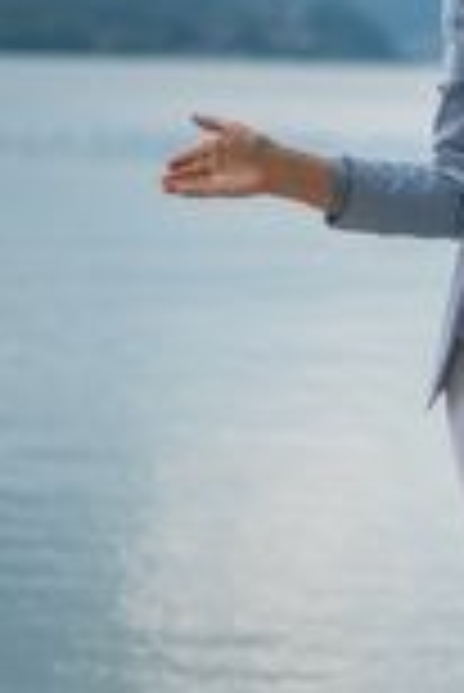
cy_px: 266
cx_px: 606
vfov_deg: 12.4
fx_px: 3202
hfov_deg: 8.2
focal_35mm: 166
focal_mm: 50
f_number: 1.8
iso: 80
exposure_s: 1/2000
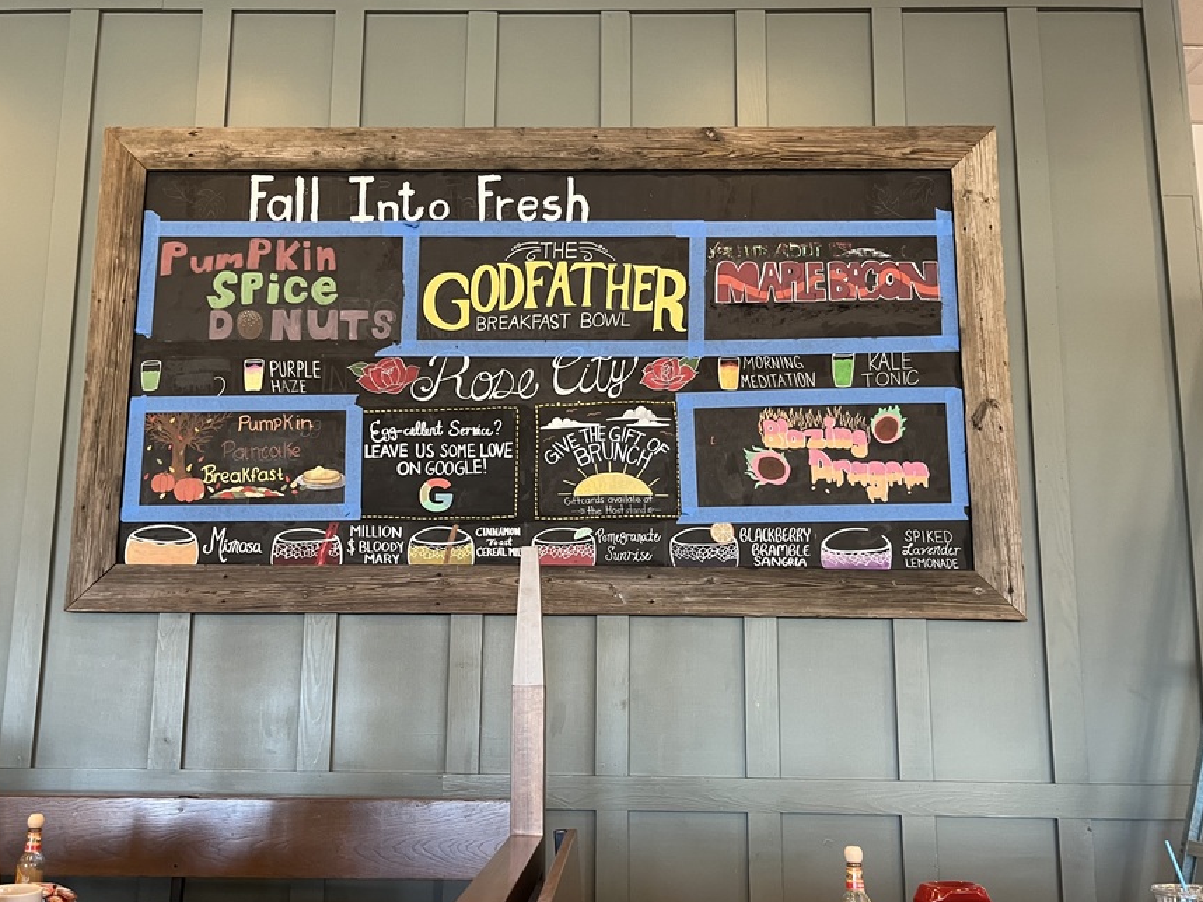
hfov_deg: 58.3
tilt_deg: +10.5
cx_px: 548
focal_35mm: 31
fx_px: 1077
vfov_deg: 45.4
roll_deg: -0.8
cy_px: 492
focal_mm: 5.1
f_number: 1.6
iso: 200
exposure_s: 1/60
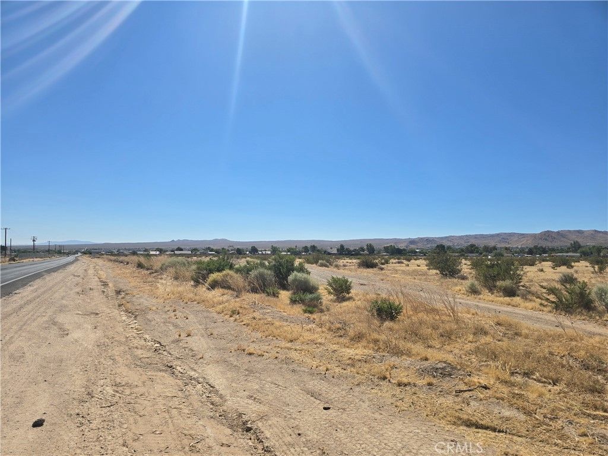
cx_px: 304
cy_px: 228
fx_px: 404
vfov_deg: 58.9
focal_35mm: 23
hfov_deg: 73.9
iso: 12
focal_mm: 6.3
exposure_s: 1/1567
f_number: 1.7
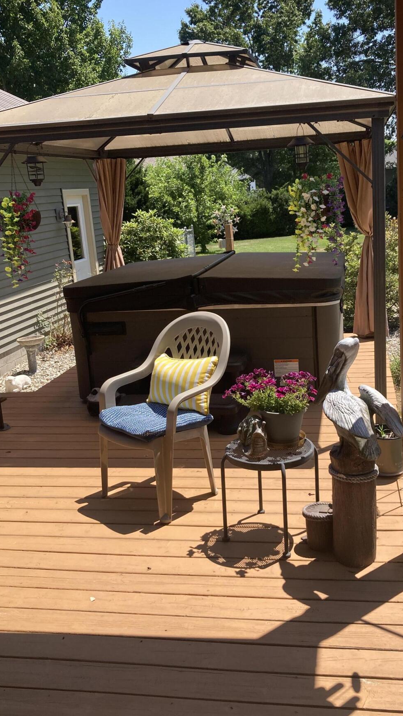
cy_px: 364
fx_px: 665
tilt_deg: -11.5
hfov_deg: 33.6
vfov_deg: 56.6
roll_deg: +1.8
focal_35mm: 35
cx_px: 239
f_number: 1.8
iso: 20
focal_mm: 3.99
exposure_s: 1/1130
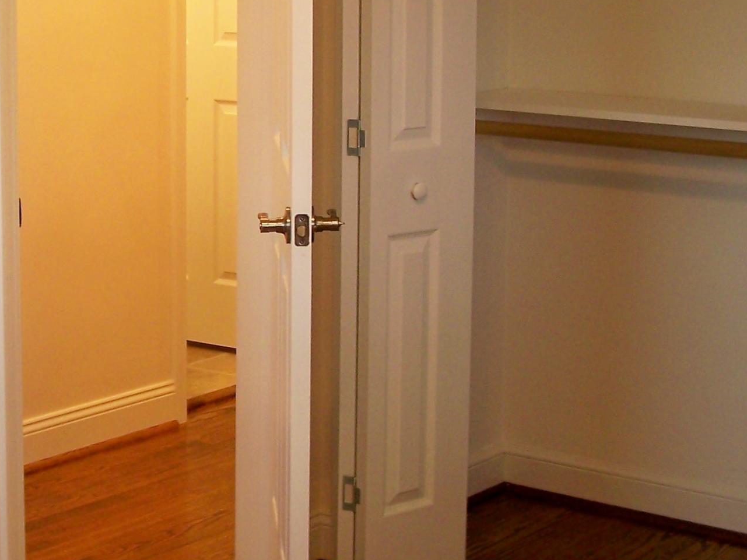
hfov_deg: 21.7
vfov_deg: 16.5
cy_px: 129
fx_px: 1921
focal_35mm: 89
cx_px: 157
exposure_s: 1/8
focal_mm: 6.3
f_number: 2.8
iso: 64
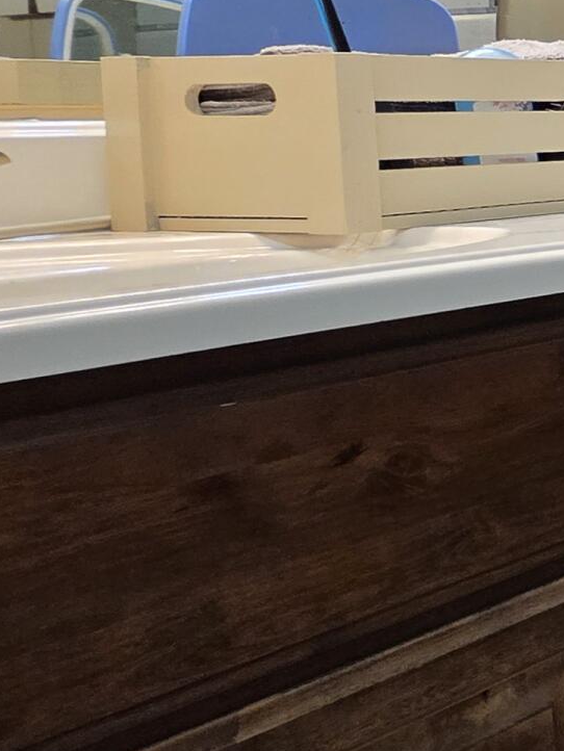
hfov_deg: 13.3
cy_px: 183
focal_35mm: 54
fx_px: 1172
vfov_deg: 34.7
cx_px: 1505
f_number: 1.9
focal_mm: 2.2
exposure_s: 1/120
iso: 250
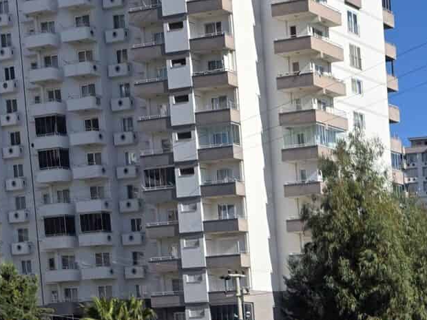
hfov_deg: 18.9
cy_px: 440
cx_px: 575
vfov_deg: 14.7
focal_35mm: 95
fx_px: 1172
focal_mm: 6.3
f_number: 1.7
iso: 80
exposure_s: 1/7944
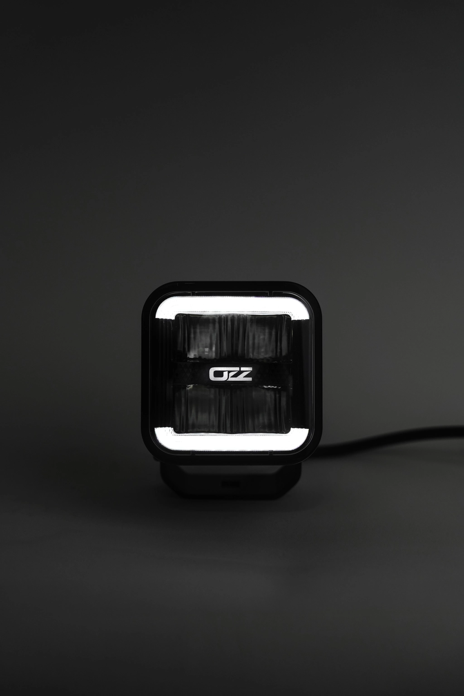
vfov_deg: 40.3
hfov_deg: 27.5
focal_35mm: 49
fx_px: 947
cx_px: 232
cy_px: 348
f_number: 3.2
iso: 1600
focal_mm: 49
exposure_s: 1/160
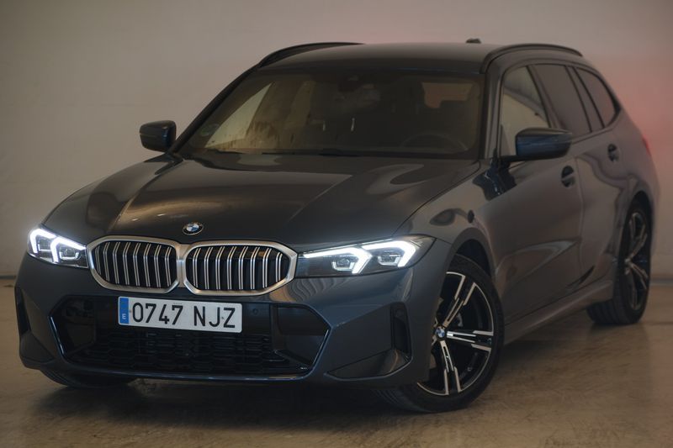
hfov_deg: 16.1
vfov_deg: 10.8
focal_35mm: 127
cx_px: 336
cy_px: 224
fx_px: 2374
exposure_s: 1/10
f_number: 4.2
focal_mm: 85
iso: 100
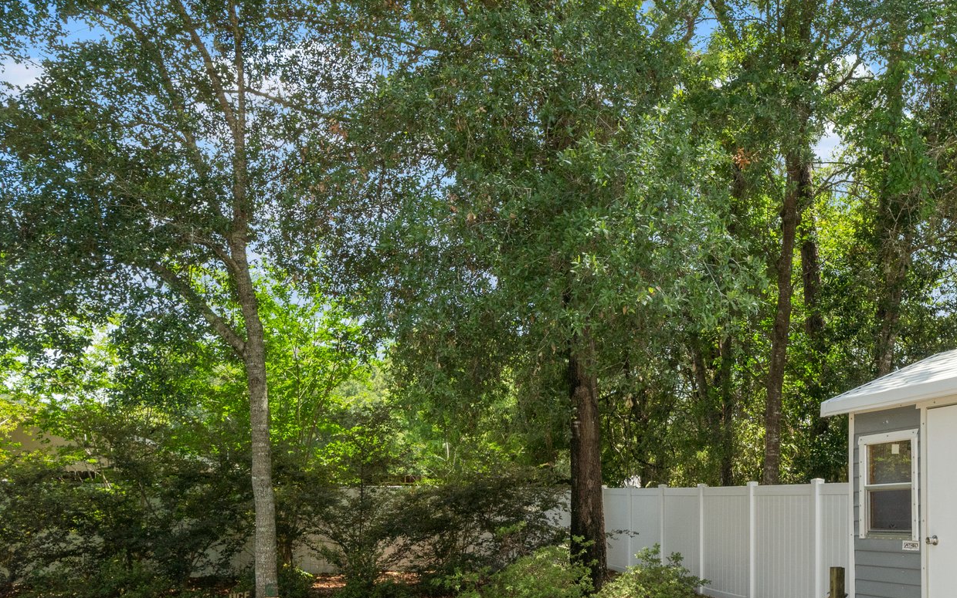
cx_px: 697
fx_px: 857
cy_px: 510
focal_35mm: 33
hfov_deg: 56.0
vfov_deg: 36.7
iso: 320
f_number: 8
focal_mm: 13
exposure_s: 1/160
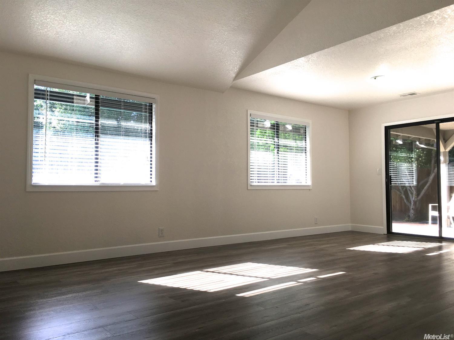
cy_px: 170
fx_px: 380
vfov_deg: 48.2
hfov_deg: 61.7
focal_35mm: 29
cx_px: 227
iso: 25
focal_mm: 4.15
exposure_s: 1/127
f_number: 2.2
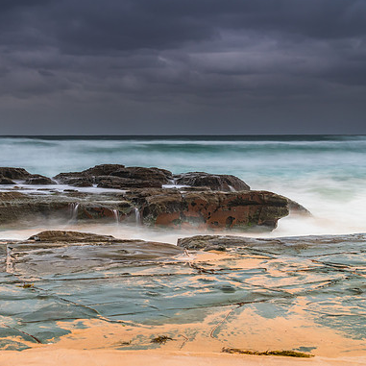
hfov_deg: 26.5
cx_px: 91
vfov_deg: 26.9
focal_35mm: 64
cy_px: 182
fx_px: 766
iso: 250
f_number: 6.3
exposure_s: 6
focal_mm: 48
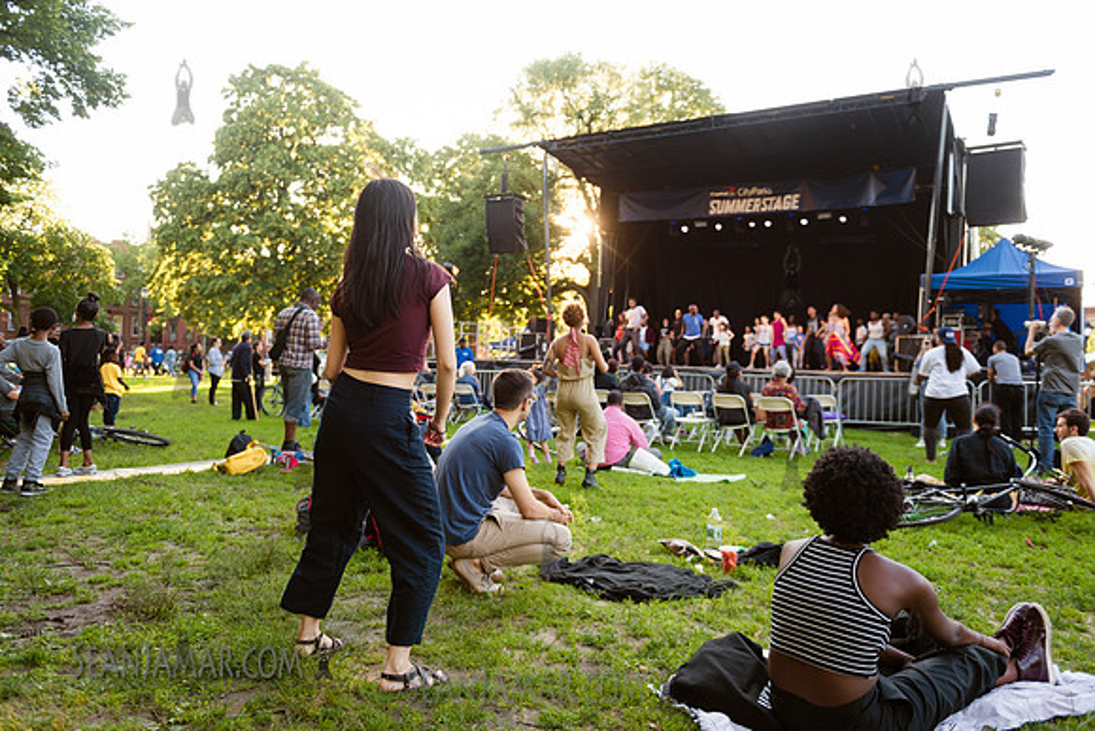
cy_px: 366
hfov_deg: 67.4
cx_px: 548
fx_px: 821
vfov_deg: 48.0
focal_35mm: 27
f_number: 2.8
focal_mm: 27
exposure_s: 1/160
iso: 200
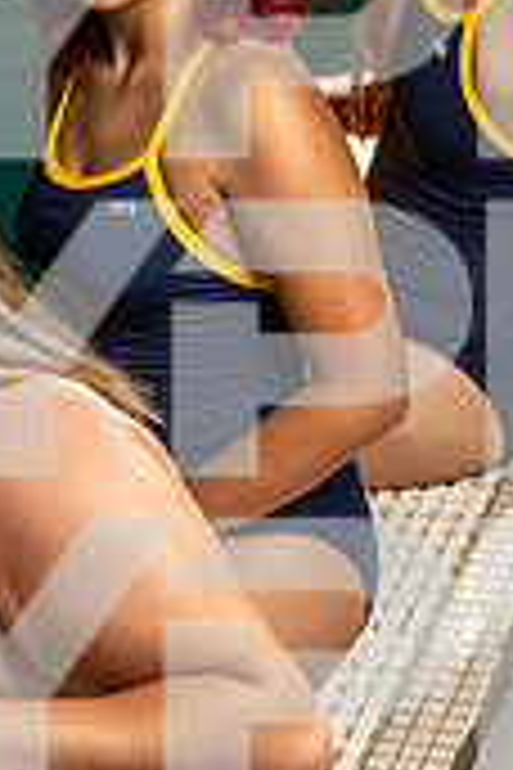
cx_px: 122
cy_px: 342
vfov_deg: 16.3
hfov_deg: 10.9
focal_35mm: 126
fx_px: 2693
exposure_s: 1/250
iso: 640
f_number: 9
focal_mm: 48
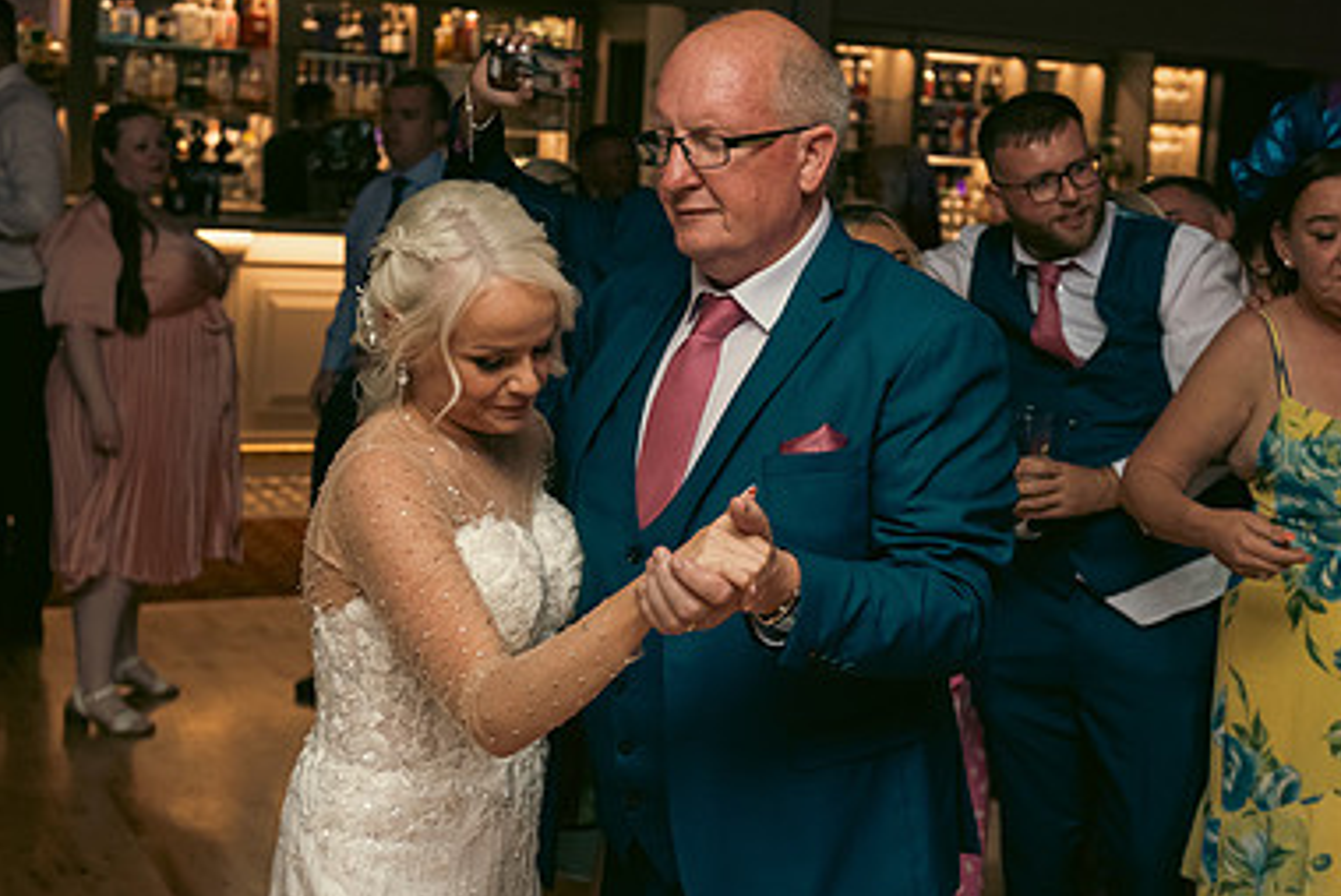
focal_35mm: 58
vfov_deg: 23.4
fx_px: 2162
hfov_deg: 34.4
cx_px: 766
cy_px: 379
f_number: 3.5
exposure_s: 1/160
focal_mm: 38
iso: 800
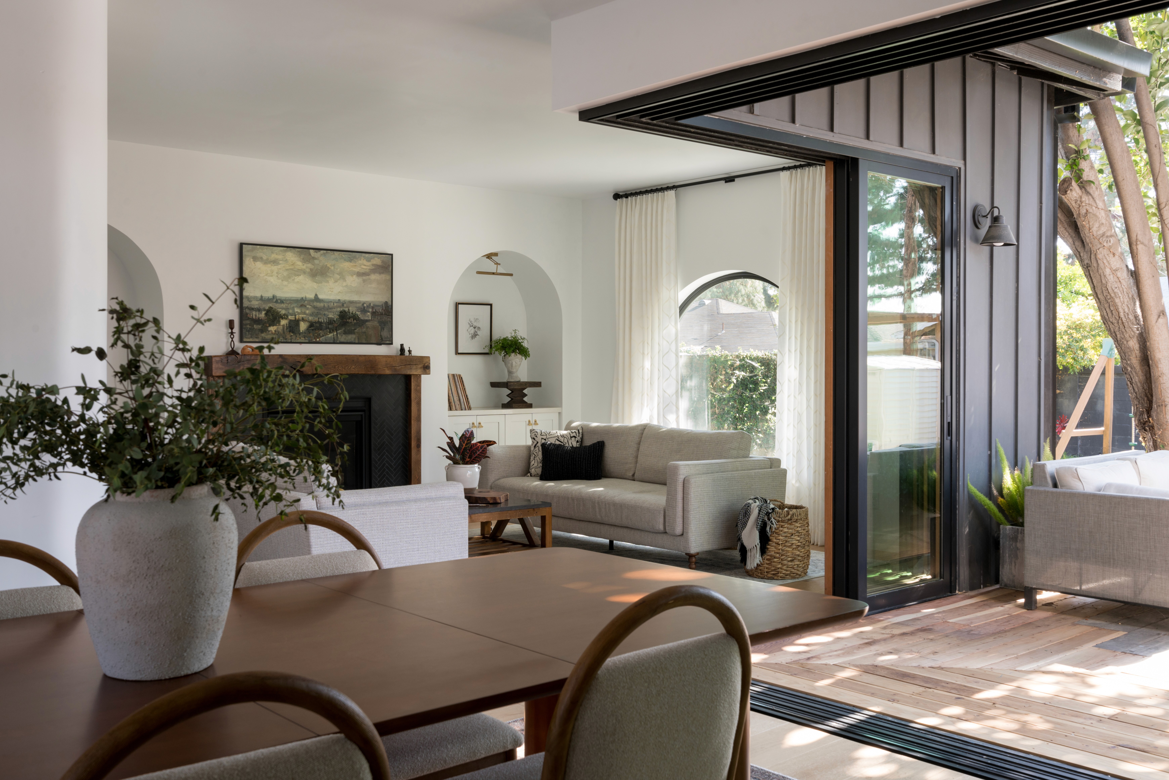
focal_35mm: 35
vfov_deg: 37.9
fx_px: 1136
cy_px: 390
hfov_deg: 54.4
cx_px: 584
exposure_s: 1/10
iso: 250
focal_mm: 35
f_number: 11
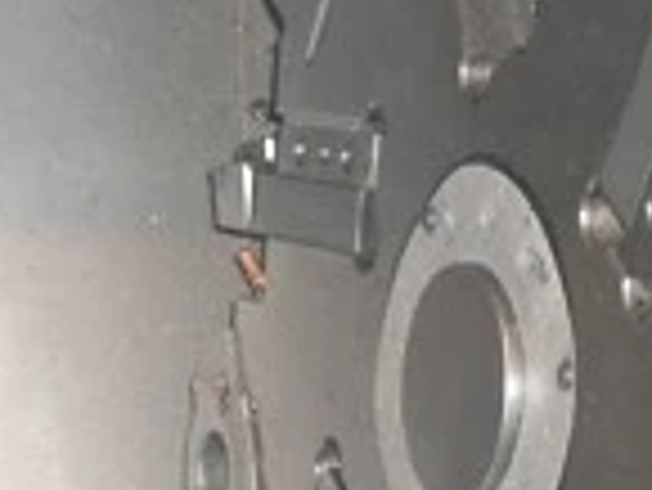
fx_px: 2903
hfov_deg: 12.8
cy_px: 607
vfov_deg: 9.5
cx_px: 459
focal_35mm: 154
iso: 200
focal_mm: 6.3
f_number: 3.2
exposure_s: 1/45
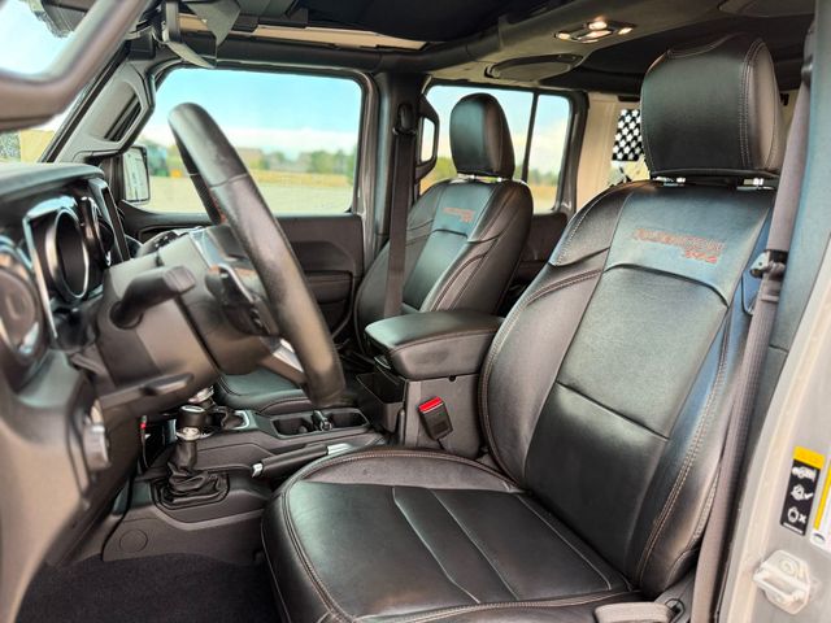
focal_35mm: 24
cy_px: 312
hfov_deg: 71.6
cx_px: 416
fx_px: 576
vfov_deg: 56.8
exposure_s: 1/60
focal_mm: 6.76
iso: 200
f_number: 1.78
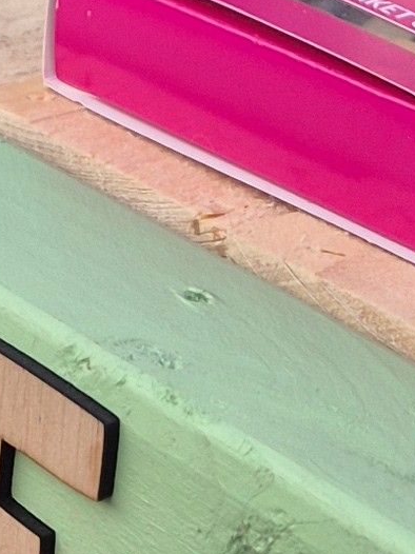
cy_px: -764
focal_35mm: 175
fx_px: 2800
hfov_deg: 8.4
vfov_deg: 9.9
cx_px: 37
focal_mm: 5.4
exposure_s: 1/403
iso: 25
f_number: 1.8
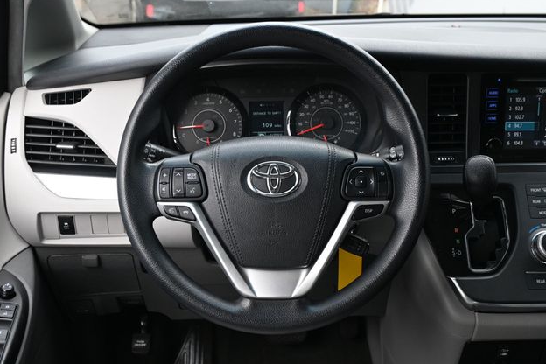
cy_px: 181
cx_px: 271
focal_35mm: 40
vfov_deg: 33.4
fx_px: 607
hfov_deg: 48.5
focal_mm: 26
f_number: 4.5
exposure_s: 1/160
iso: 400
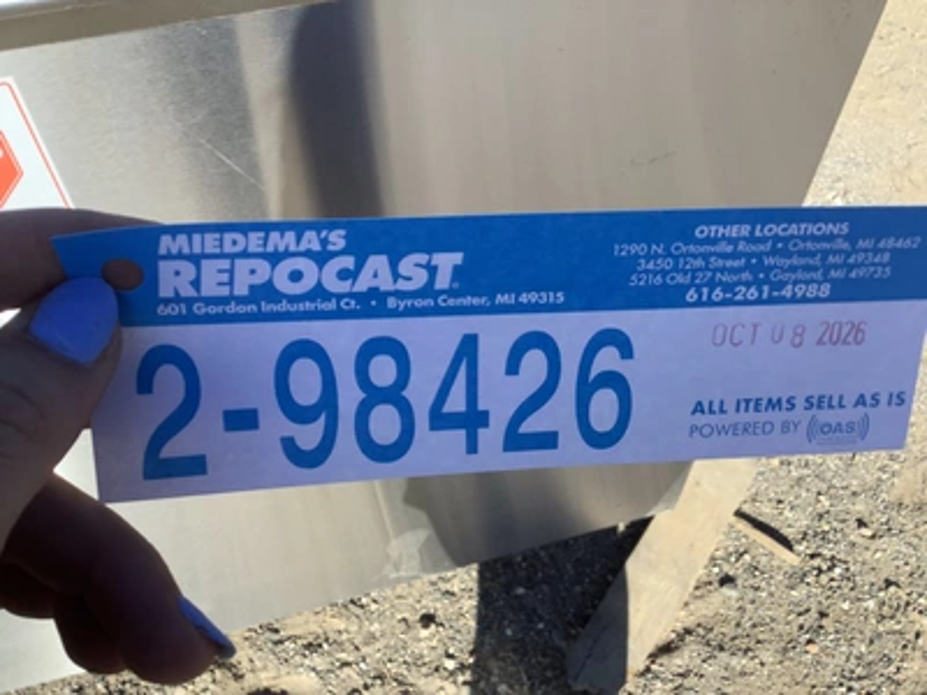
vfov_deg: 45.4
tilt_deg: -50.6
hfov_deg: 58.4
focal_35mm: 31
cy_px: 348
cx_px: 464
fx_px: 830
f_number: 2.4
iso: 25
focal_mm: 3.3
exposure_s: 1/696
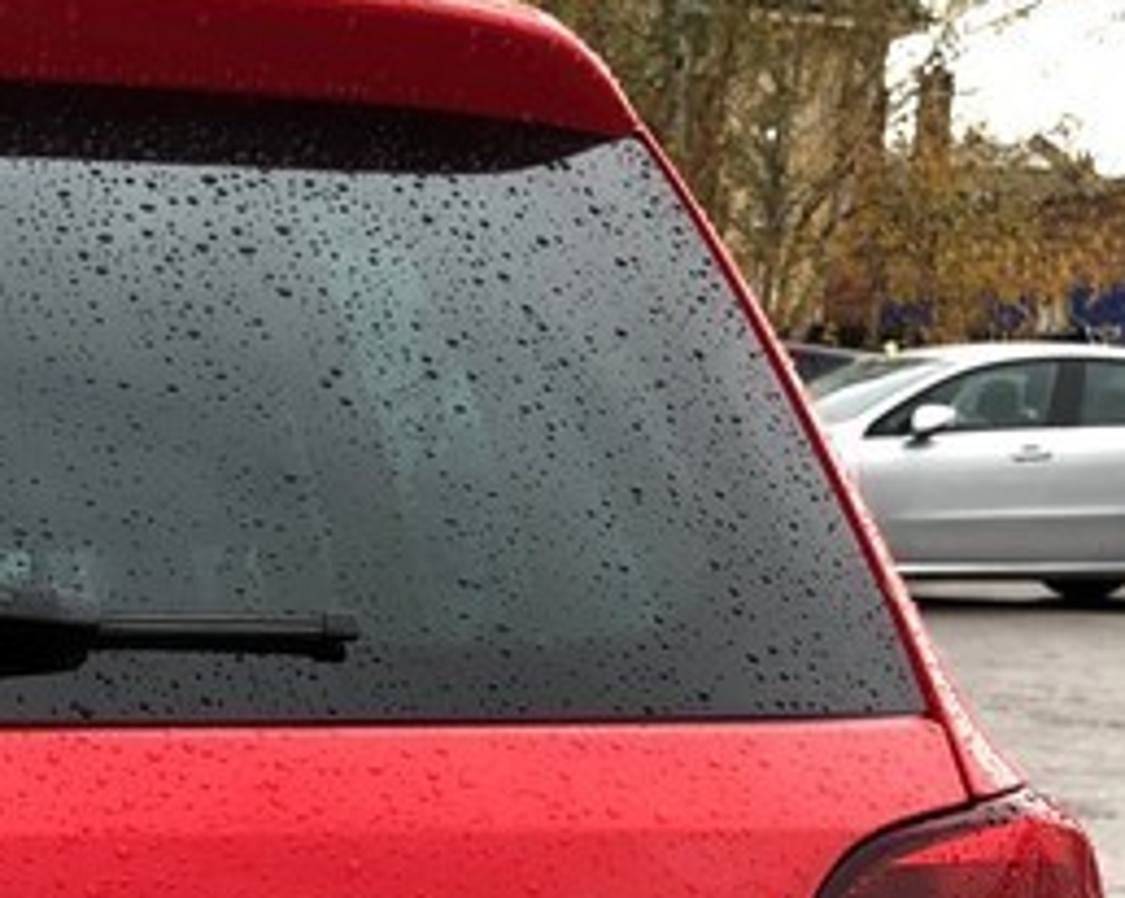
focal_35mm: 106
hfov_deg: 16.7
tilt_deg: -13.0
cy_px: 1269
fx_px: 3527
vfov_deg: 13.8
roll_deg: +1.0
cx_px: -488
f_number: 1.8
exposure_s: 1/61
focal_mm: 4
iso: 25
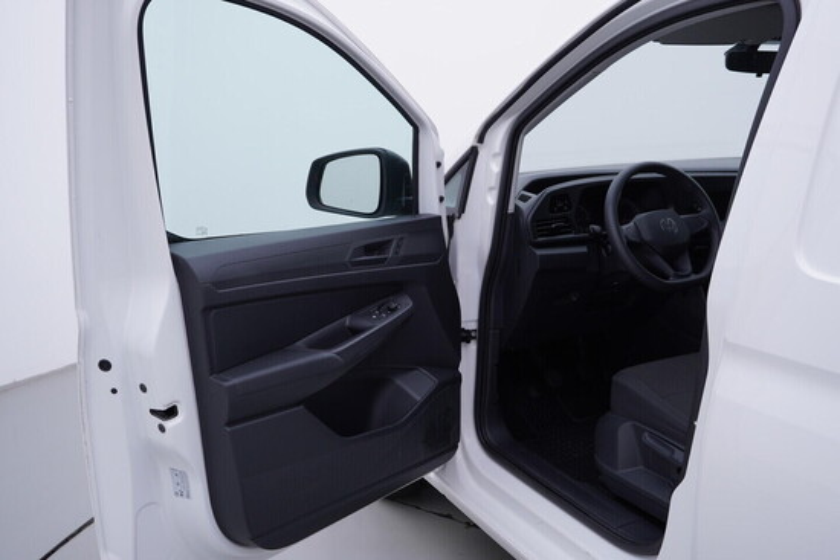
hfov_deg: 53.1
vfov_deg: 36.9
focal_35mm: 36
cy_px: 280
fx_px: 840
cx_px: 420
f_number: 4
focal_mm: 24
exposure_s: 1/80
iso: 125
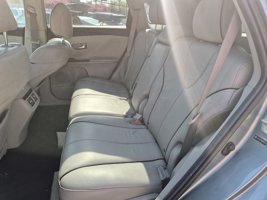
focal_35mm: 23
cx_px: 134
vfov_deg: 58.9
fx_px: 177
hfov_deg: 73.9
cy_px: 100
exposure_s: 1/730
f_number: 1.8
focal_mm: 5.4
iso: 80
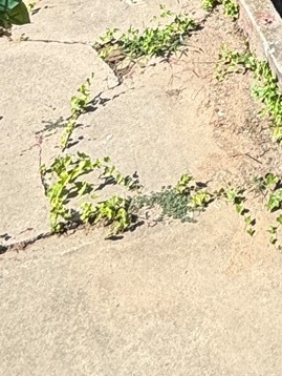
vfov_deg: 17.0
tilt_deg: -6.1
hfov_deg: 16.9
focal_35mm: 80
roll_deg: -0.5
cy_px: -400
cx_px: 409
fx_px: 868
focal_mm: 2.22
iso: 50
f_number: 2.2
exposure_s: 1/502
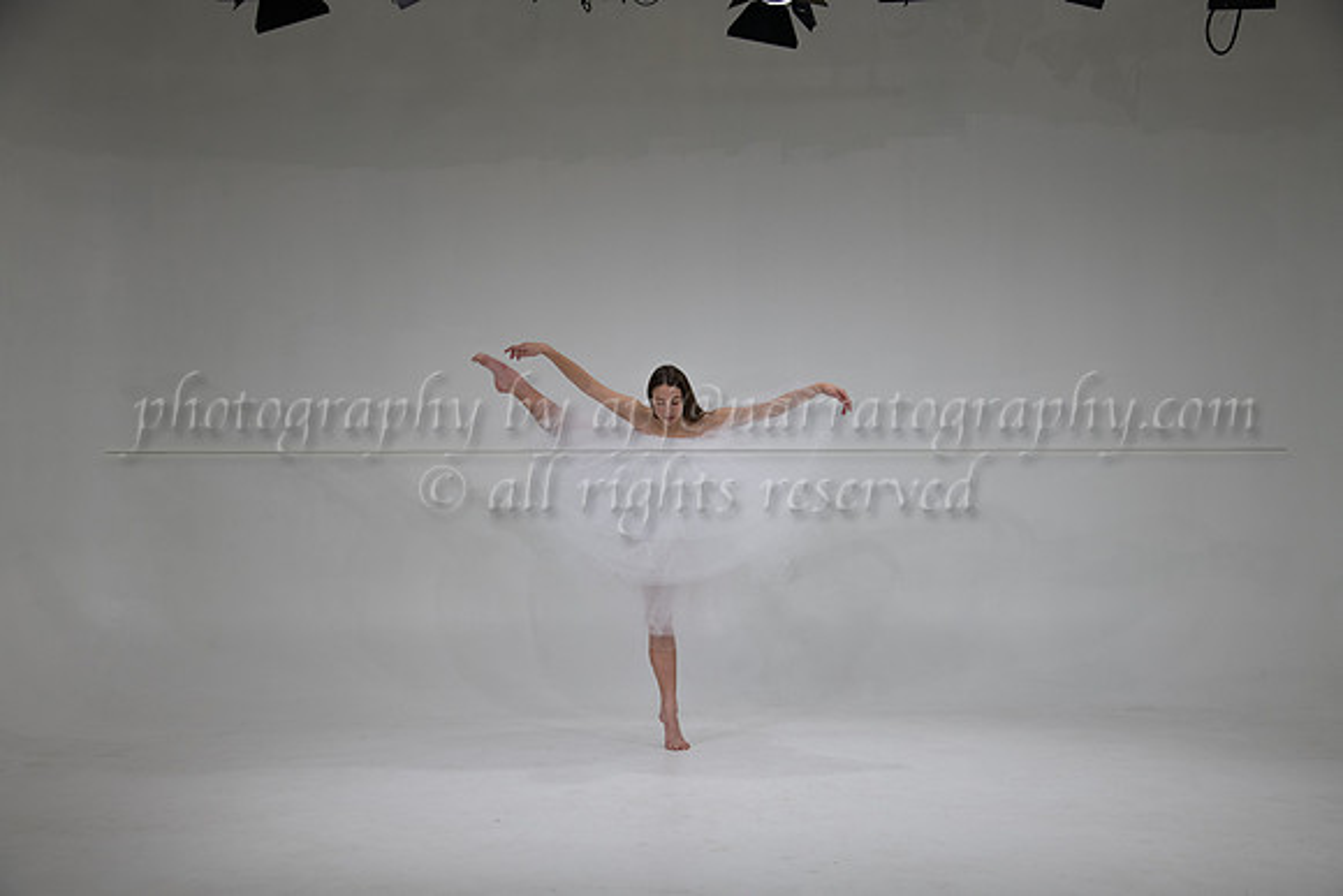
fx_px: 1791
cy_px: 448
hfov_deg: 41.1
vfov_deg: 28.1
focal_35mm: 48
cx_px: 672
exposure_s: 1/500
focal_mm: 48
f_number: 5.6
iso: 400
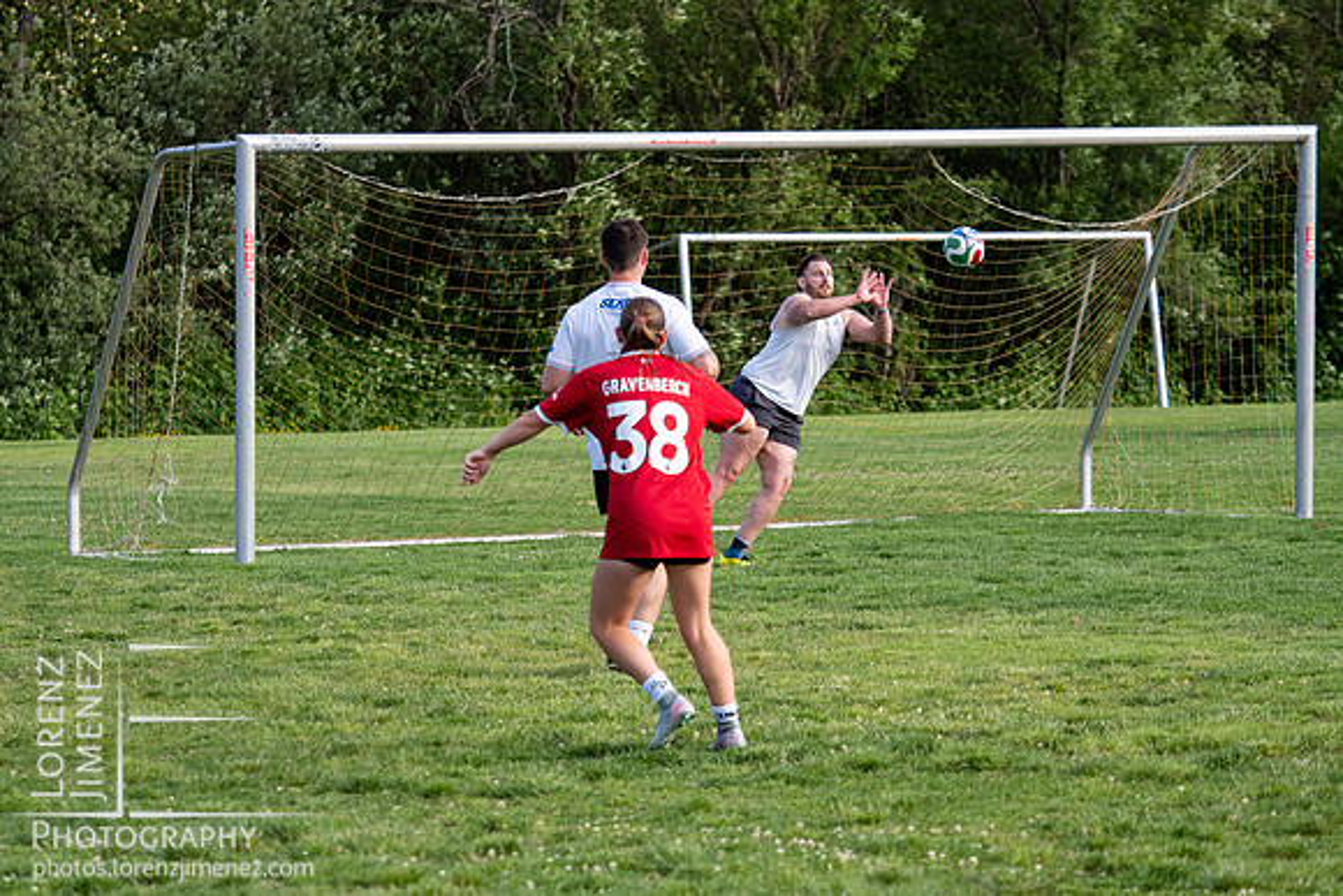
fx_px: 6251
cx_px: 677
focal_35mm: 168
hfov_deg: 12.3
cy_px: 504
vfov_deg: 8.2
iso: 250
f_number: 2.8
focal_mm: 79
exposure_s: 1/1250
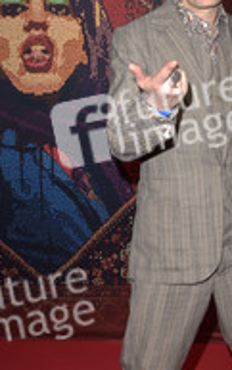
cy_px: 219
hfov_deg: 21.6
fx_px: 596
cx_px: 205
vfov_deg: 34.4
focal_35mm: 59
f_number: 5.6
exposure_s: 1/250
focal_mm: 28
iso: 400
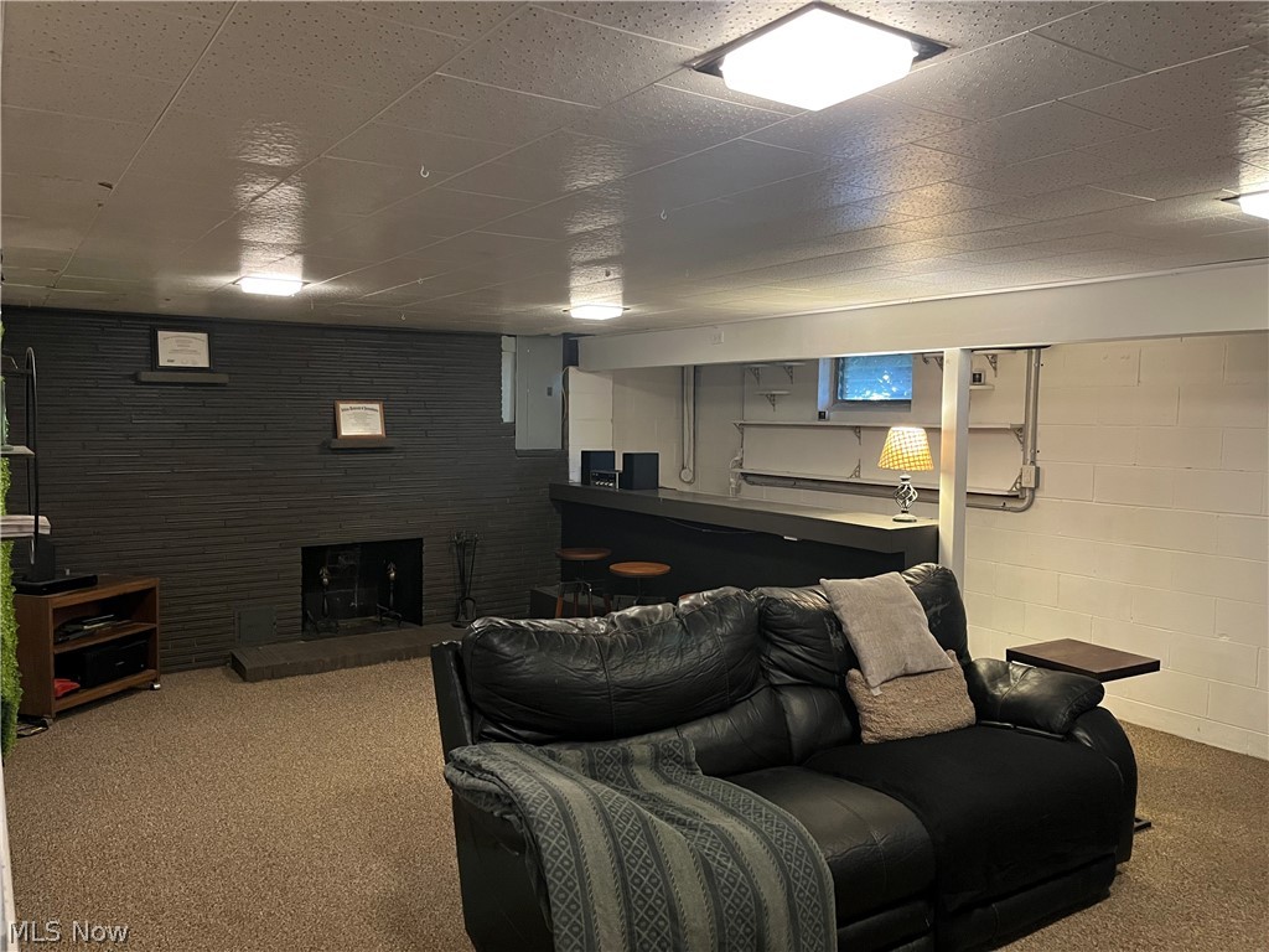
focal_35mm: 26
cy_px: 476
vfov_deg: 53.1
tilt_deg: -4.1
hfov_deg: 67.3
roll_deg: -0.8
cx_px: 634
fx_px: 953
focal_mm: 5.1
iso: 500
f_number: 1.6
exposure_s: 1/40
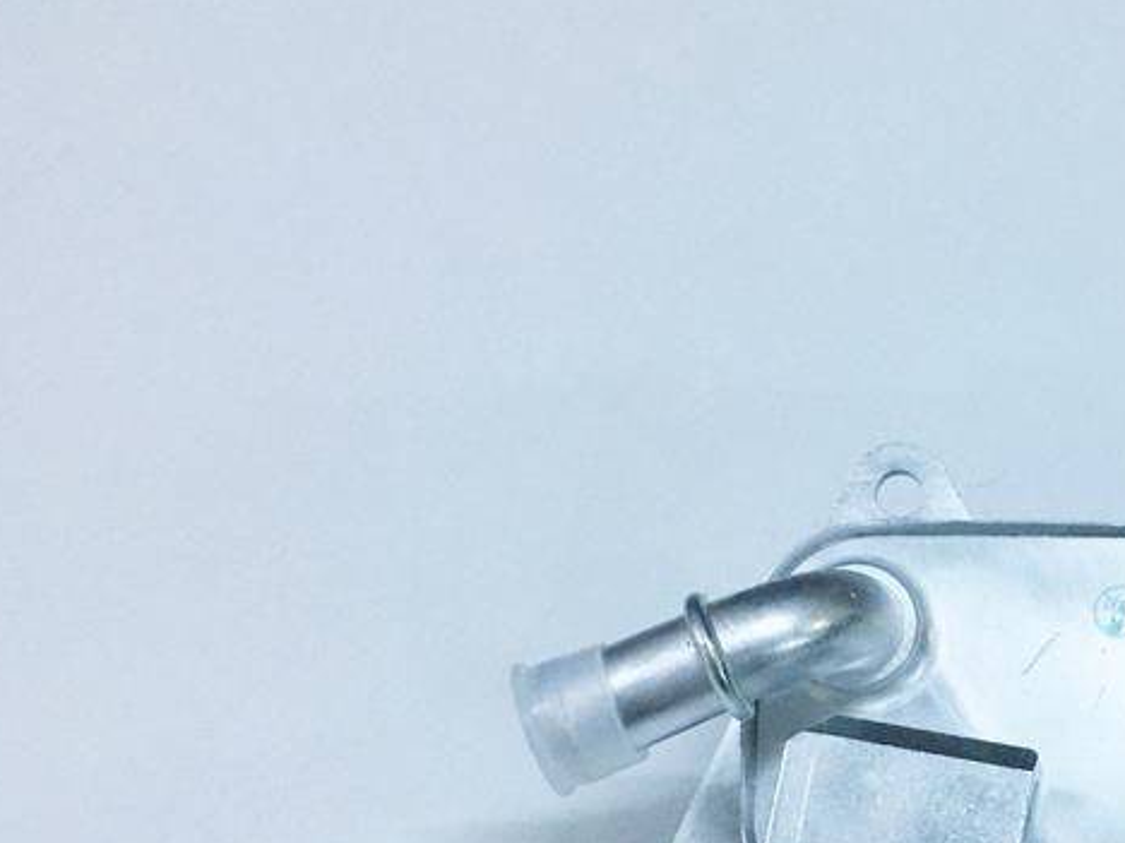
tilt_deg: -55.0
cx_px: 1127
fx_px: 2015
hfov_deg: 29.2
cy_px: 735
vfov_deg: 23.1
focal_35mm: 62
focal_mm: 4.15
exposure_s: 1/33
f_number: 2.2
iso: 50
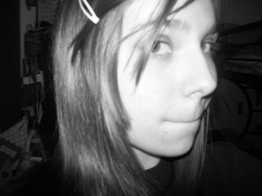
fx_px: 272
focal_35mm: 36
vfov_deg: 39.7
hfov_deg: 51.4
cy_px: 98
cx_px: 131
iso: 160
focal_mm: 6
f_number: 2.7
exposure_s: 1/60
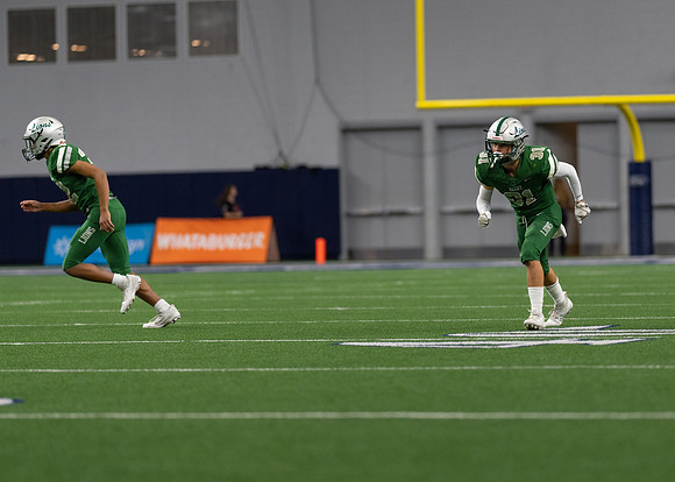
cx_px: 448
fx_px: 4171
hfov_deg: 9.2
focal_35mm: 218
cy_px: 180
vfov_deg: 6.6
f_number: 1.8
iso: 1000
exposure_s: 1/1250
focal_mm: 135
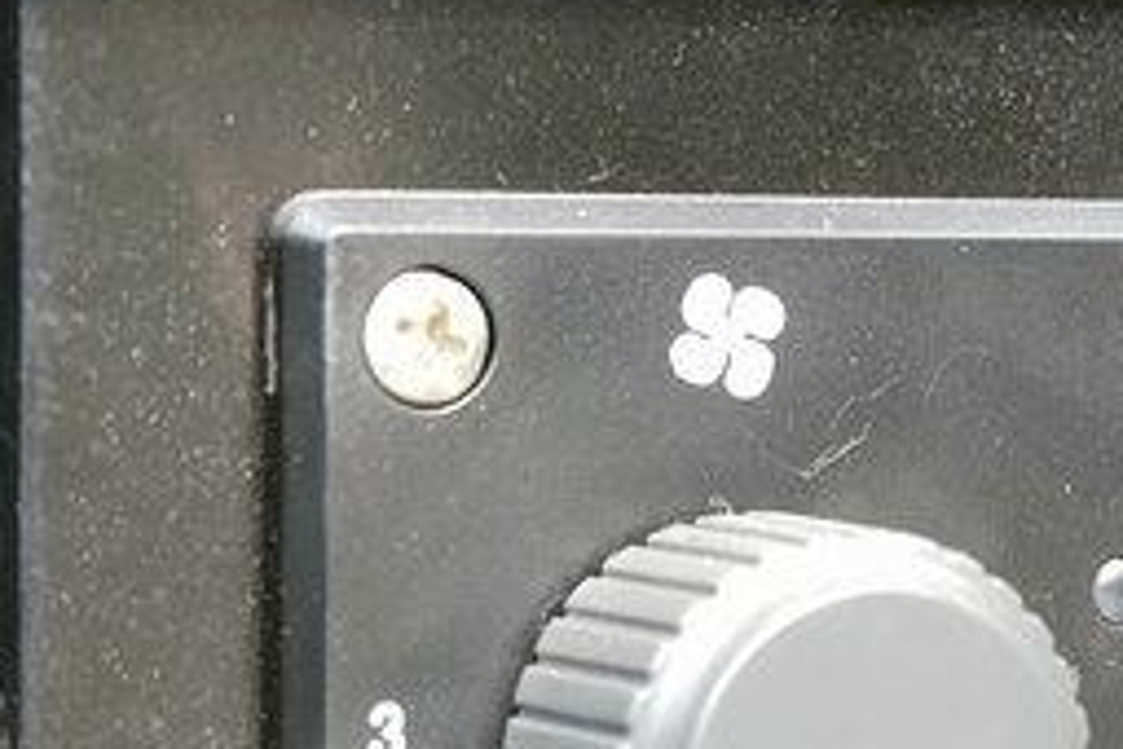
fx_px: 5864
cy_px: 760
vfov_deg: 7.3
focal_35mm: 188
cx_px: 1158
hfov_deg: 10.8
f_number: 5.3
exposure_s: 1/38
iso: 100
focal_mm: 40.2
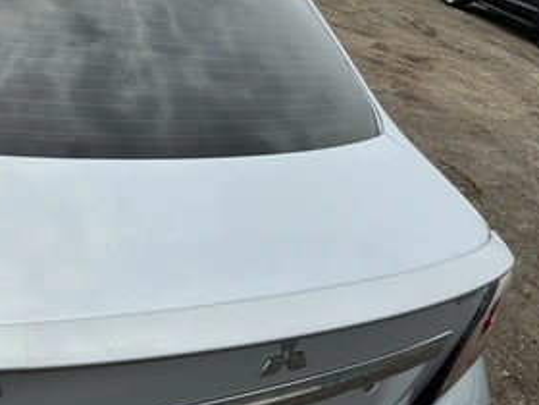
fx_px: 623
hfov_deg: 46.1
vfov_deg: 36.0
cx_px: 183
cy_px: 193
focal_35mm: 40
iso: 25
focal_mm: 3
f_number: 1.8
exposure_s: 1/3125
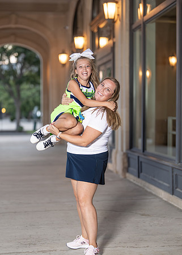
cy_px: 128
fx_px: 534
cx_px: 76
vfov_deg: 26.9
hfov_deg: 19.3
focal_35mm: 74
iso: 100
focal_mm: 50
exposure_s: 1/400
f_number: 1.2
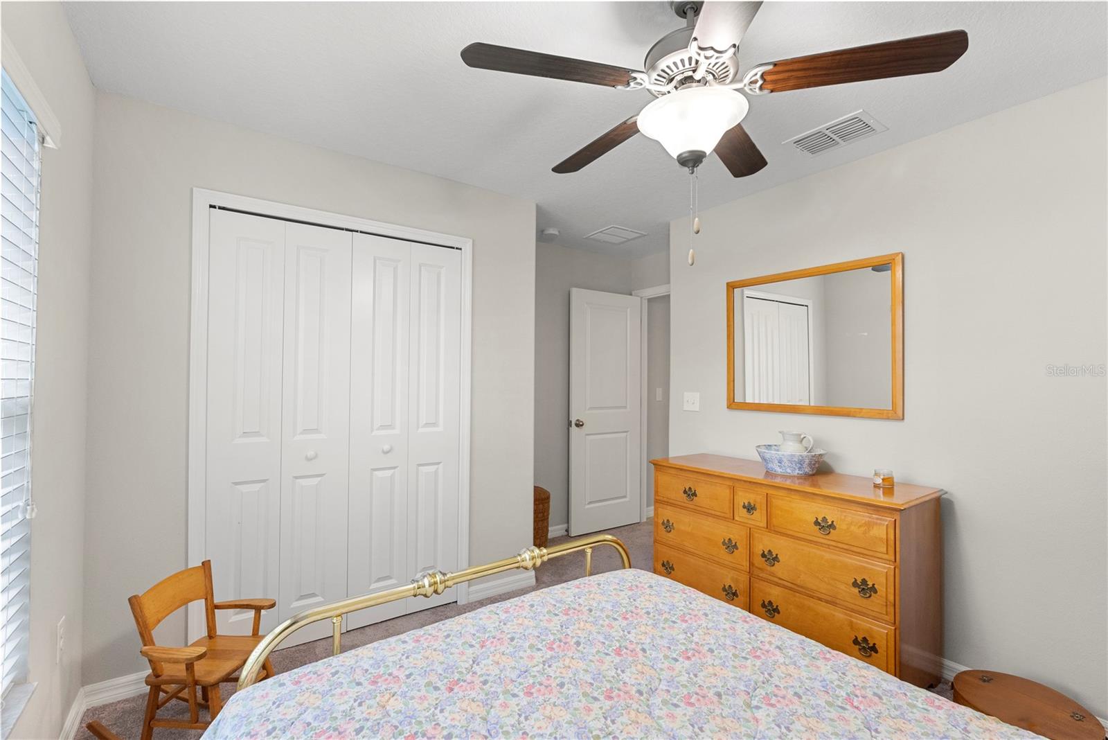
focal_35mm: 16
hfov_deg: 96.7
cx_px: 554
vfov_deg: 73.8
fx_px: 493
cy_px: 370
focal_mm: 16
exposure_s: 1/15
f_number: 9
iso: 2000
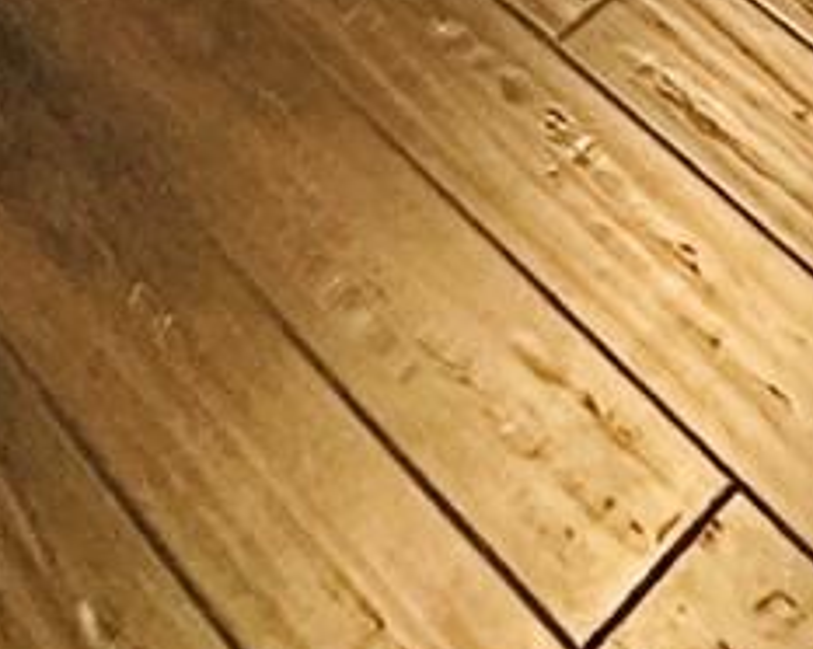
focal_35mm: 94
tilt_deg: -14.0
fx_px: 2260
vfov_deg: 10.7
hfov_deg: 19.6
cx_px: 869
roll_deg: -0.9
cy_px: -1336
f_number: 2.2
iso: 400
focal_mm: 2.22
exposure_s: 1/60
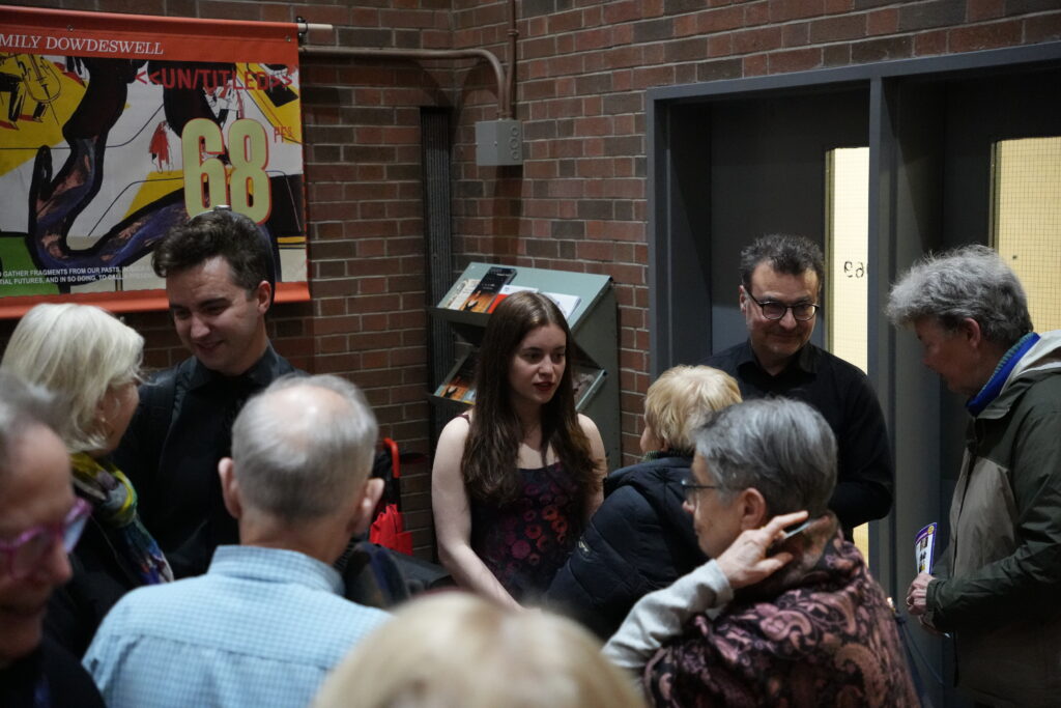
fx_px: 1530
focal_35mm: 52
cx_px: 530
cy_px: 354
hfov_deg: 38.3
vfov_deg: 26.0
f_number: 2.8
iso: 6400
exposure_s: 1/250
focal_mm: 34.6
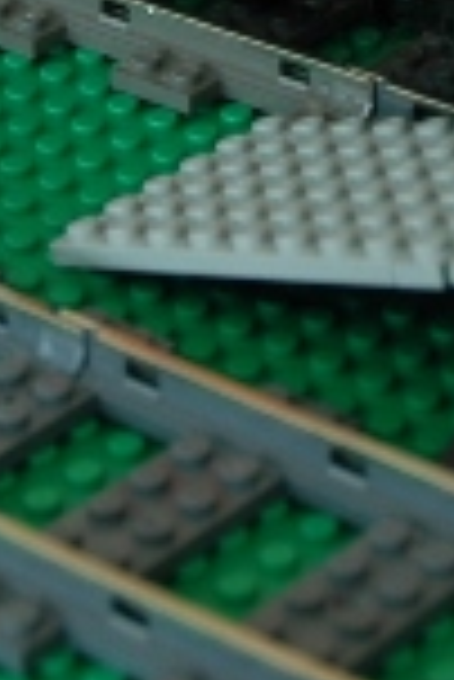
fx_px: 4032
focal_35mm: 214
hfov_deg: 6.4
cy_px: -403
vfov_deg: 9.3
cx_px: 288
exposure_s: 1/25
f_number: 3.8
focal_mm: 27
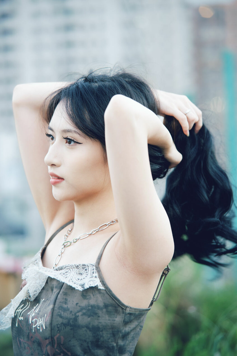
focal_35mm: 85
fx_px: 839
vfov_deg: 23.9
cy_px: 178
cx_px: 118
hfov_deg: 16.1
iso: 800
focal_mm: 85
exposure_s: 1/50
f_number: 3.2
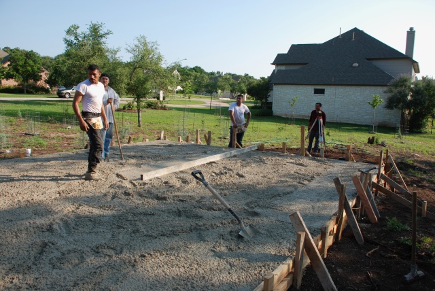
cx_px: 218
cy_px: 146
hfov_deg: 61.9
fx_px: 363
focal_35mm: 30
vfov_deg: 43.7
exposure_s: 1/160
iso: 100
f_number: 6.3
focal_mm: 20
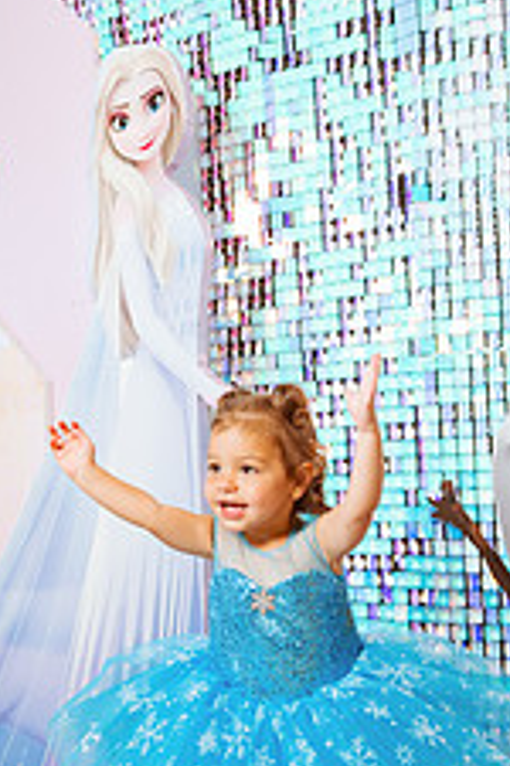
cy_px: 439
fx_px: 1190
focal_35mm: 56
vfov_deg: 35.6
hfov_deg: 24.2
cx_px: 282
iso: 500
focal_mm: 28
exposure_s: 1/200
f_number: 3.5
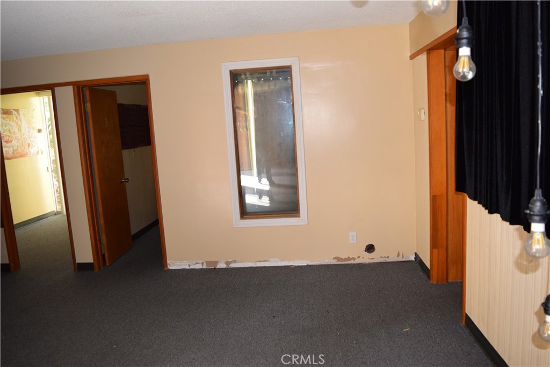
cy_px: 184
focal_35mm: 27
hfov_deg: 67.4
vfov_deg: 47.9
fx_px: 413
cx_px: 275
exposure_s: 1/80
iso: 800
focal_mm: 18
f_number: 4.5
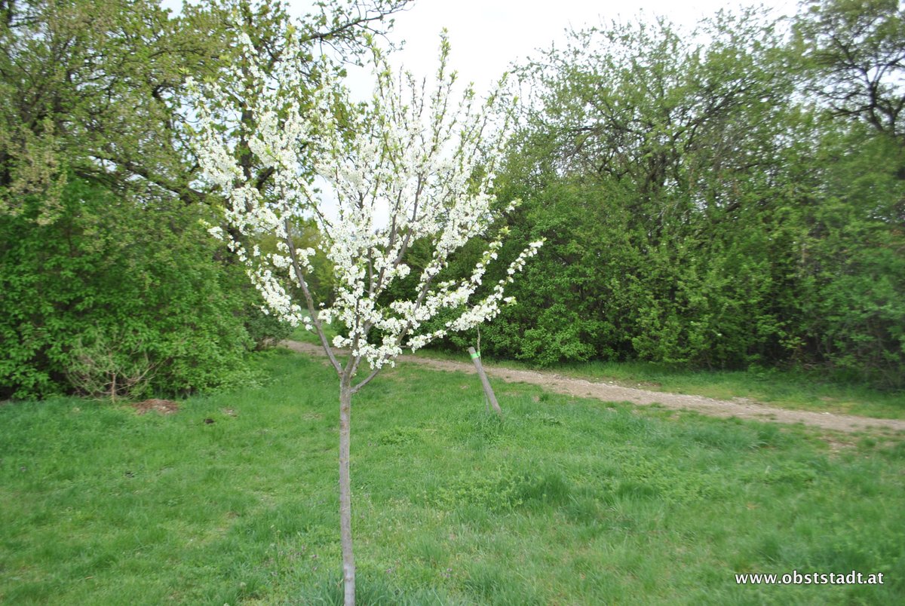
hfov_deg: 67.3
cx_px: 452
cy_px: 303
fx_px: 680
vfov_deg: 48.1
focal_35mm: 27
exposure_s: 1/200
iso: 100
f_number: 4
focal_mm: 18
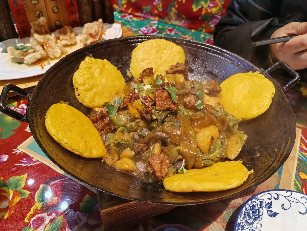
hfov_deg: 65.3
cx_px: 154
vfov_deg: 51.4
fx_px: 239
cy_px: 116
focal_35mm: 27
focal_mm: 5.72
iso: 320
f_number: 2
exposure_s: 1/303
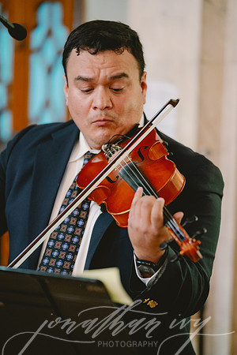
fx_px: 1461
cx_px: 118
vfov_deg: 13.9
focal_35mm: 148
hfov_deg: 9.3
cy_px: 178
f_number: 2.8
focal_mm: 148
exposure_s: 1/125
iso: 3200
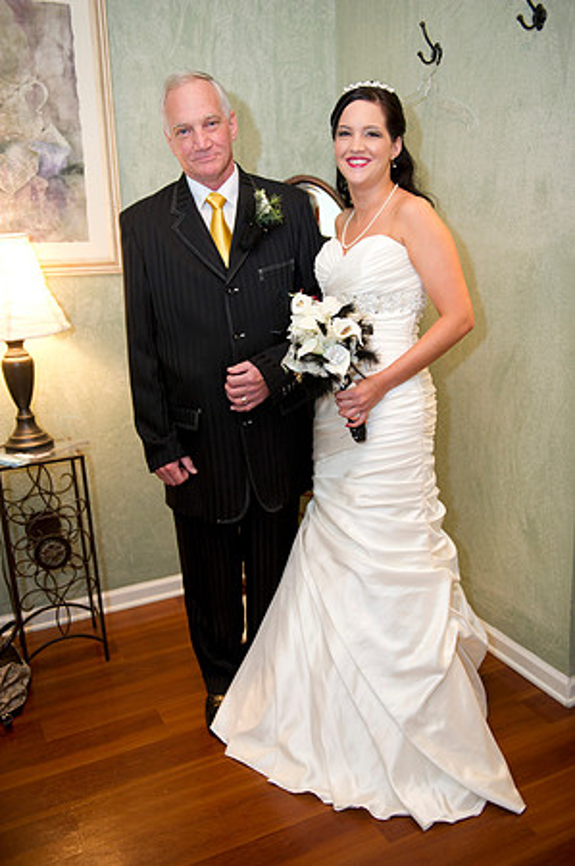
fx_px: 768
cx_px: 288
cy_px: 433
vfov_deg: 58.8
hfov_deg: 41.0
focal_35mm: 32
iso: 800
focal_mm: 32
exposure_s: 1/100
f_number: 2.8
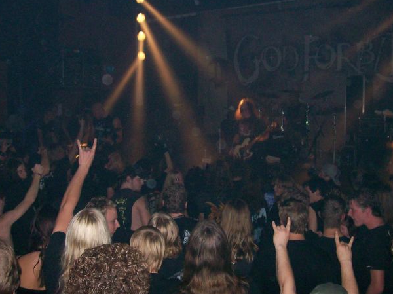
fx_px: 545
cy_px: 147
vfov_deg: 30.2
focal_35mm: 48
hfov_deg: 39.6
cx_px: 169
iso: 140
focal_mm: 6
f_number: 2.7
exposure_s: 1/64
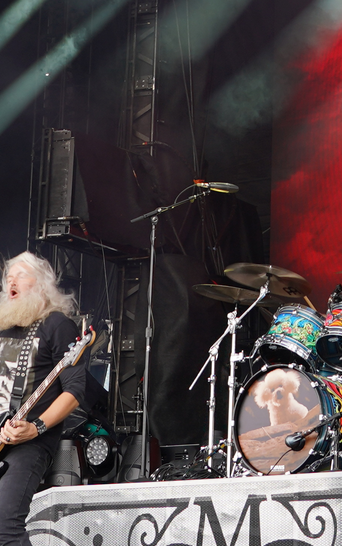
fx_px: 1968
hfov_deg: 9.9
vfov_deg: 15.2
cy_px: -138
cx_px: 273
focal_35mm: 132
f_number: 5.6
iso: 100
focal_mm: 31
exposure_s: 1/80
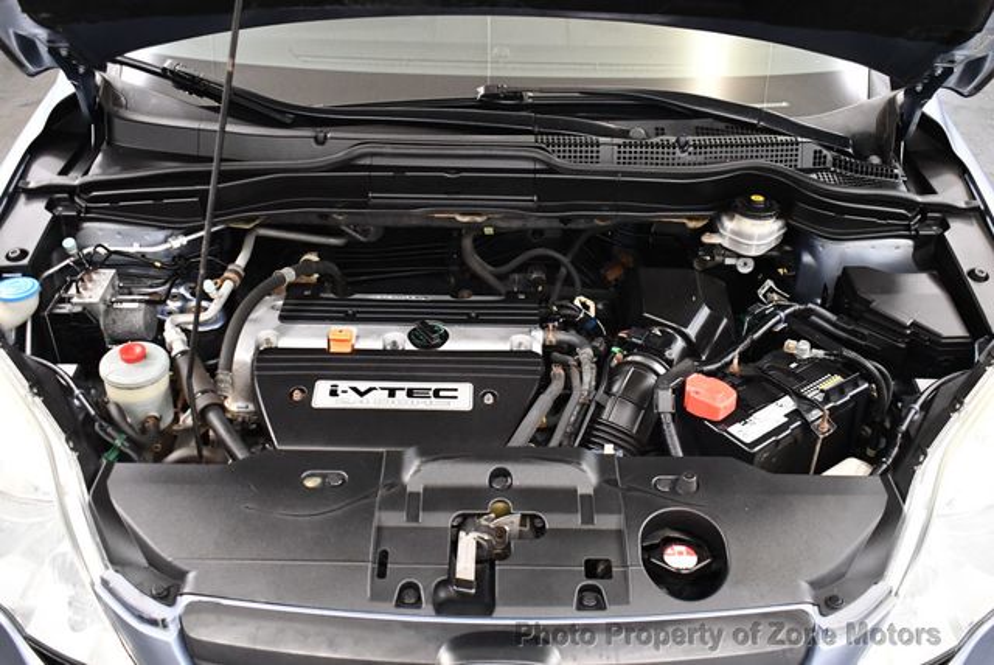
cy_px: 332
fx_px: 995
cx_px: 497
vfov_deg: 36.9
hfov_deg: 53.1
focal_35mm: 36
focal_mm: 18
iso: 3200
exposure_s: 1/100
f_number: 3.5
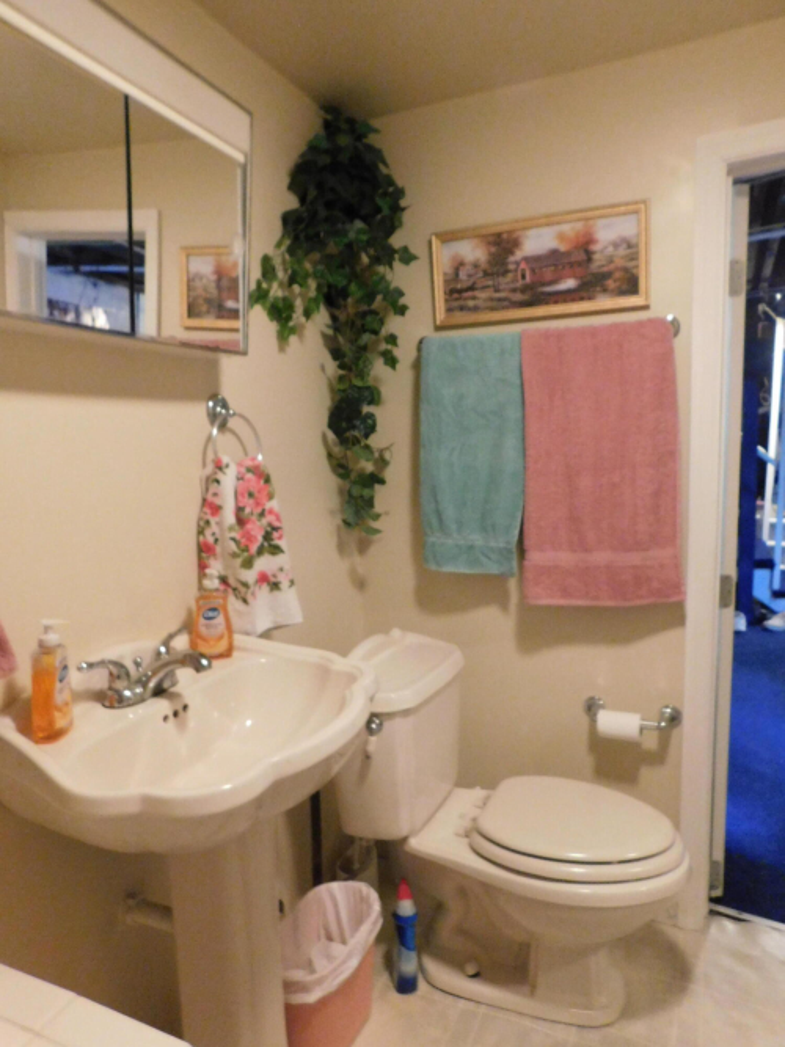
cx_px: 392
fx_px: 696
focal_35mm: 23
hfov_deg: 58.9
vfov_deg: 73.9
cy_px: 524
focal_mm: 4
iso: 800
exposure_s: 1/8
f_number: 3
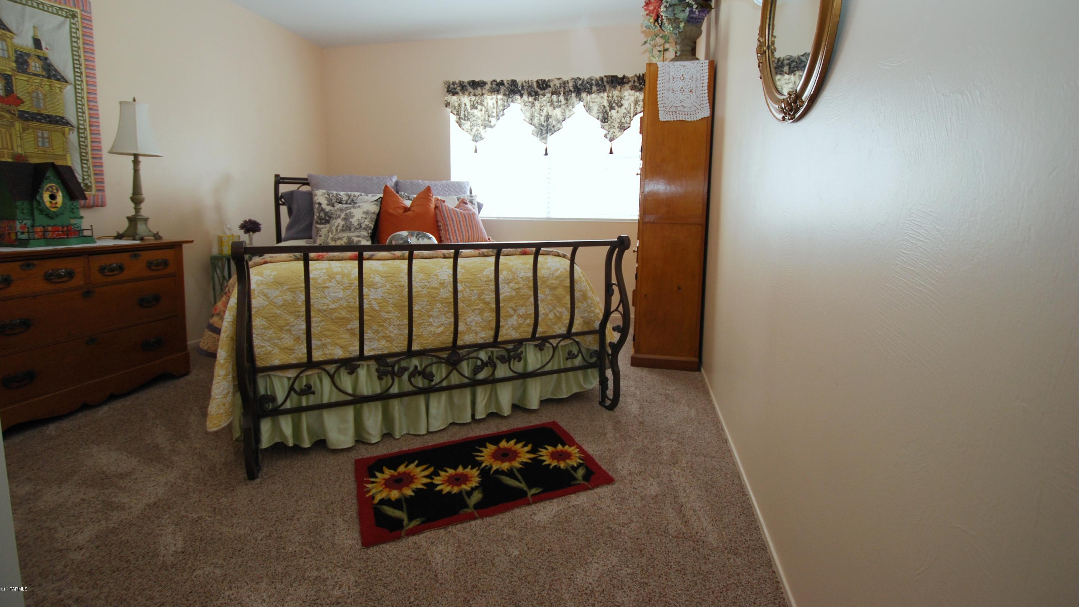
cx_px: 541
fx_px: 458
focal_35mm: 16
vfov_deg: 66.5
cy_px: 245
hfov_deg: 99.4
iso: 280
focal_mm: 10
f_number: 3.5
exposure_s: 1/30
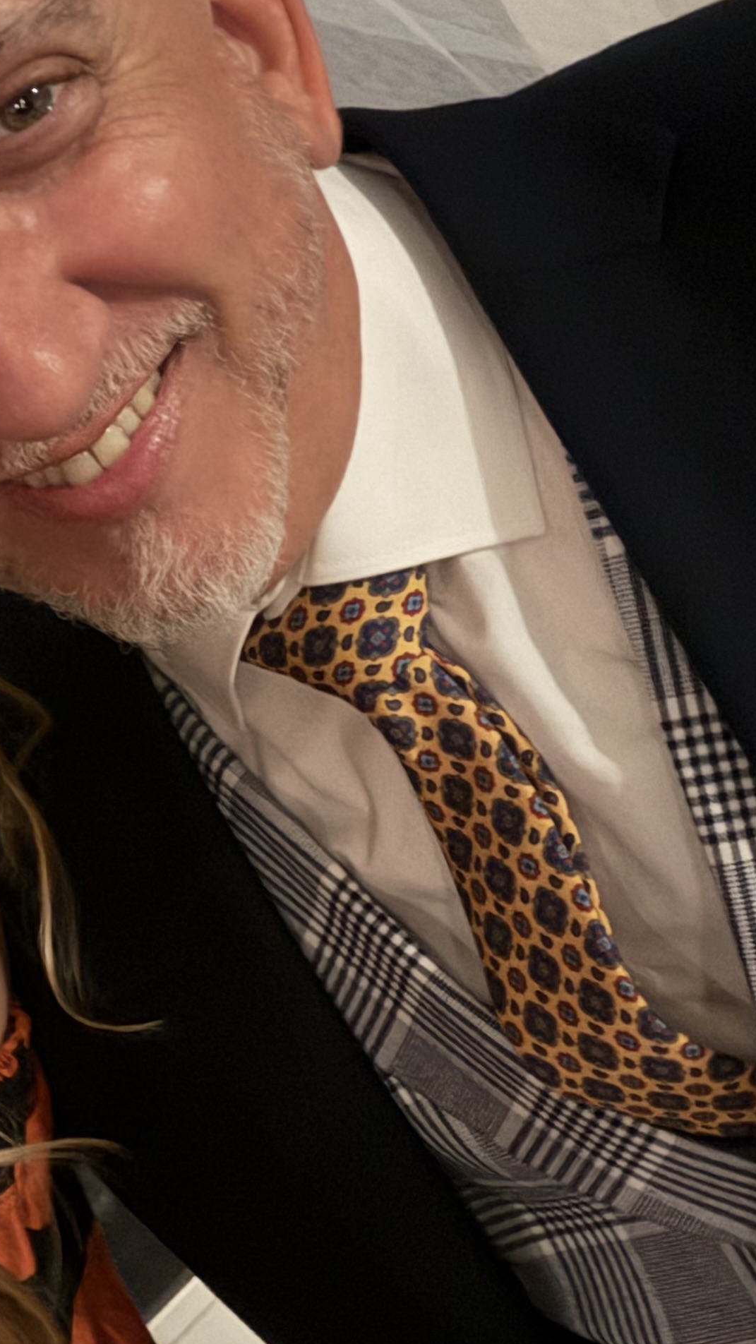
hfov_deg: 21.6
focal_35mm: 53
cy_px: 771
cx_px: -40
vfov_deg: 39.1
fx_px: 1889
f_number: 1.9
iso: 1000
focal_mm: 2.71
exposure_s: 1/14
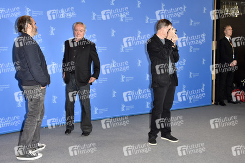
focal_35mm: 35
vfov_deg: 37.8
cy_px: 82
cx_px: 122
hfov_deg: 54.5
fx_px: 238
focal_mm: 35
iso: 640
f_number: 5.6
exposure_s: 1/160
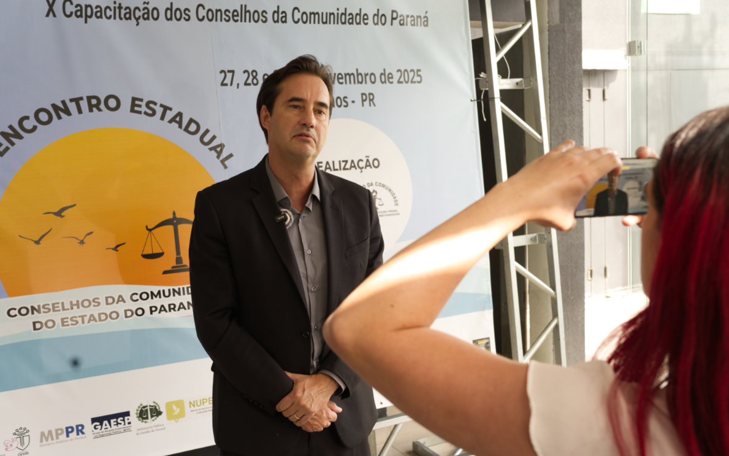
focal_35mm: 36
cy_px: 242
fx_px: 715
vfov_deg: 35.3
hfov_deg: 54.0
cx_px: 364
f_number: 5.6
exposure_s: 1/100
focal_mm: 35
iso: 400
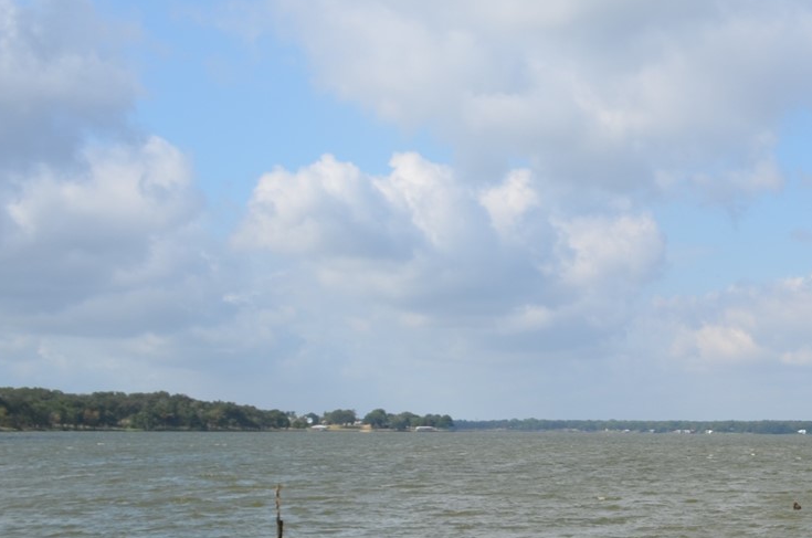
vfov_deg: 16.6
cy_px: 562
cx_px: 927
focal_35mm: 80
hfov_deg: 23.6
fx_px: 1801
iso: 100
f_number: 9
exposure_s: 1/320
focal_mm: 18
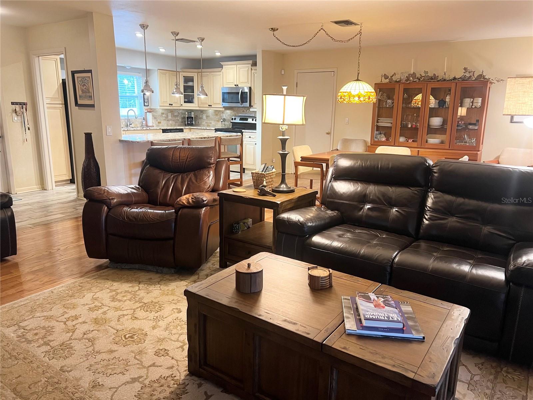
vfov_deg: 53.1
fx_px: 400
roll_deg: -0.8
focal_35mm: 26
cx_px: 266
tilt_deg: -12.8
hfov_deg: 67.3
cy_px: 200
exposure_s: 1/60
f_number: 1.5
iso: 250
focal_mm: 5.7
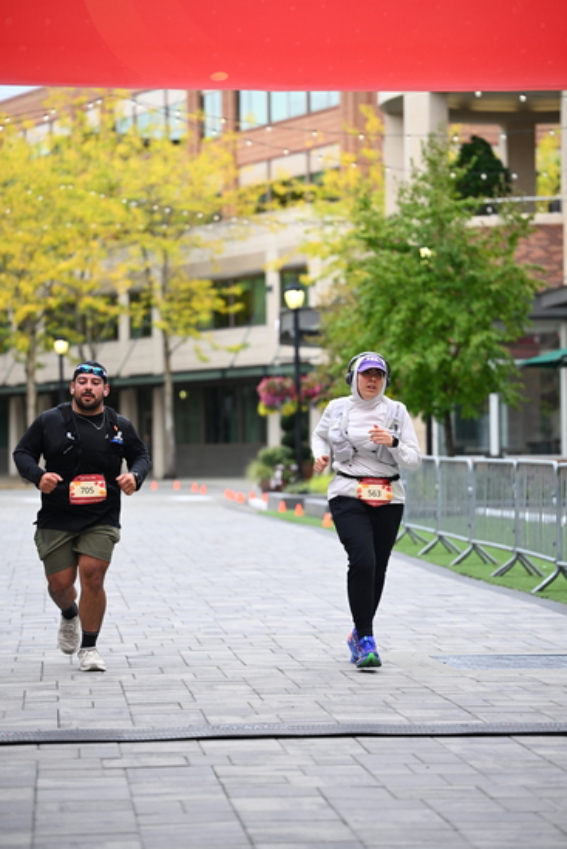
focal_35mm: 104
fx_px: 2455
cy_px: 424
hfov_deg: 13.2
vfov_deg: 19.6
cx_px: 284
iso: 640
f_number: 2.8
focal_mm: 104
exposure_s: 1/1600
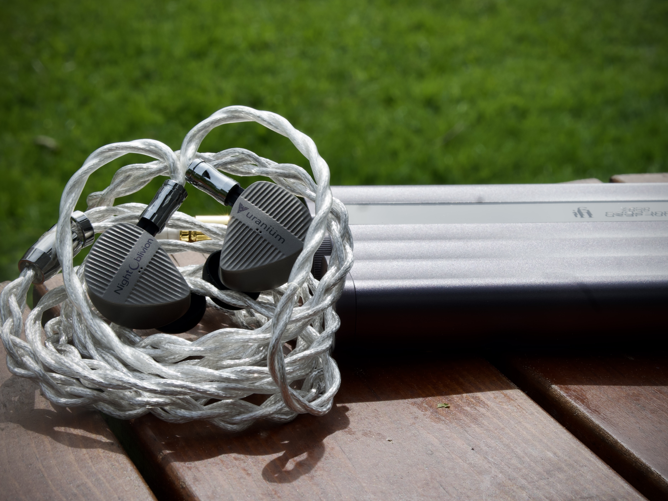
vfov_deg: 26.6
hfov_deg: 34.9
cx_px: 333
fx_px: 1061
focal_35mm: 55
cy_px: 249
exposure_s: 1/50
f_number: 16
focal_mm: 50
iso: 100
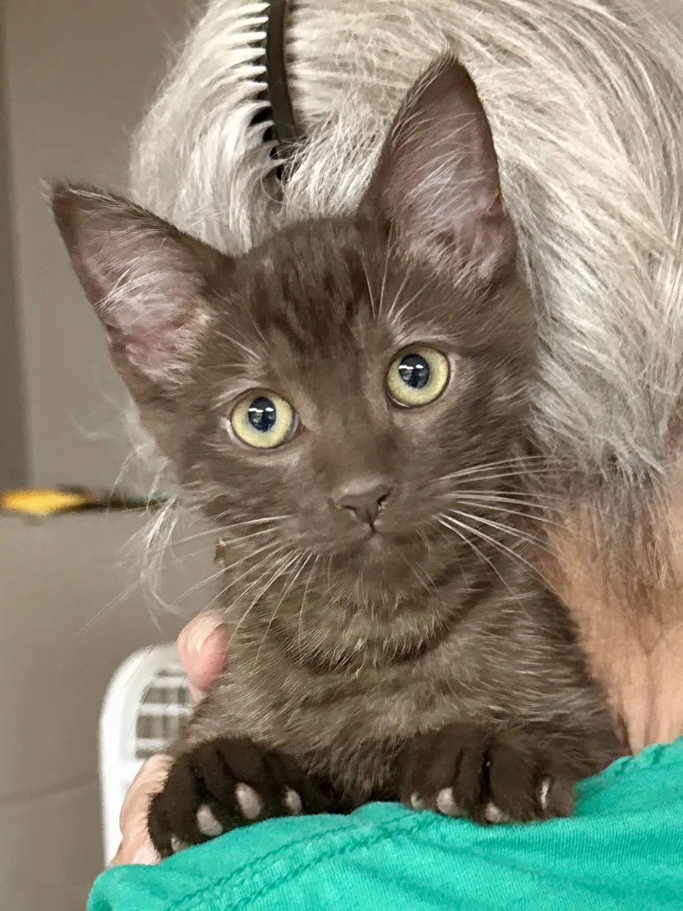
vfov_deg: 71.6
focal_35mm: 24
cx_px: 342
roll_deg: +2.7
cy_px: 456
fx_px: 631
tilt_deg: -1.3
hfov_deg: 56.8
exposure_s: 1/60
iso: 800
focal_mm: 6.76
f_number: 1.78
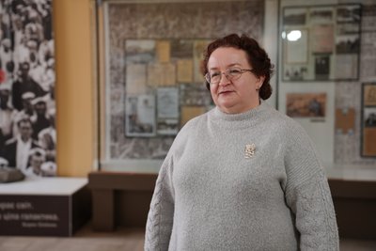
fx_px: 543
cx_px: 188
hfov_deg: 38.2
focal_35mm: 52
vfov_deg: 26.0
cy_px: 126
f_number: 2.8
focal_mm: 52
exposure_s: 1/60
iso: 160
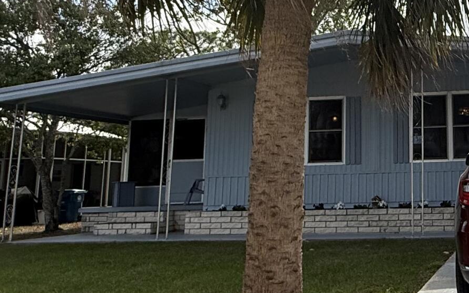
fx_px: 639
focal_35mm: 50
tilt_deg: +10.9
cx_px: 470
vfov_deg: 25.5
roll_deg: +0.8
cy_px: 75
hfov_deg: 36.3
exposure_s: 1/2611
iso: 64
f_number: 2.2
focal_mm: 2.22
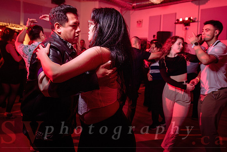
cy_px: 62
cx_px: 99
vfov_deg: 45.6
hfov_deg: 64.4
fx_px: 179
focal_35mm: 28
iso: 800
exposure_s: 1/30
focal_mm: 24
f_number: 3.5
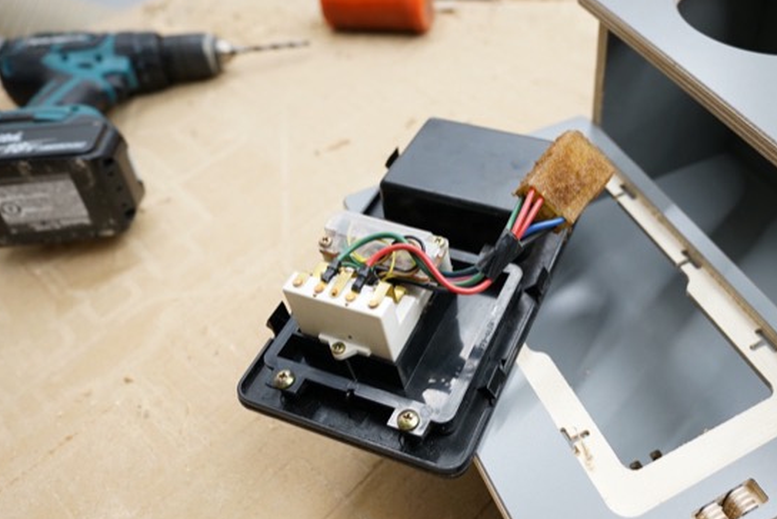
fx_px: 648
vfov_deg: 43.6
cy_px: 275
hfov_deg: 60.2
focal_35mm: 30
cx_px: 530
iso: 1000
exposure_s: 1/320
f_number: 2.8
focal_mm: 17
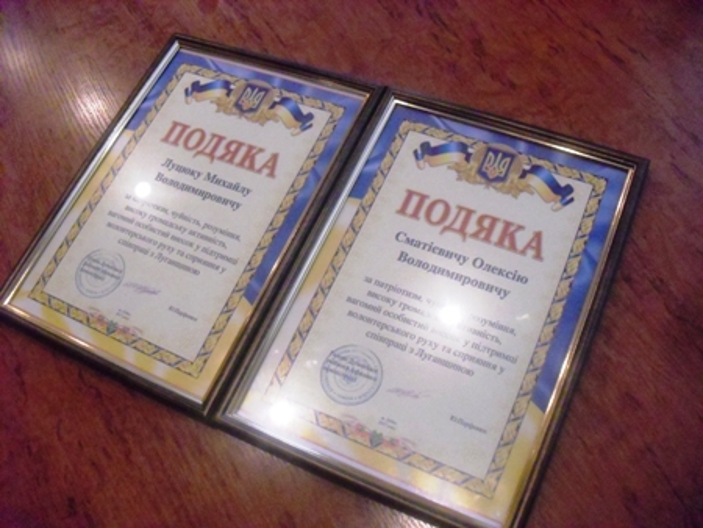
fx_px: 731
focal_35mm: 36
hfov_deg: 51.3
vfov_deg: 39.7
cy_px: 264
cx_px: 352
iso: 800
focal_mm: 6.3
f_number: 3.1
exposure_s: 1/100
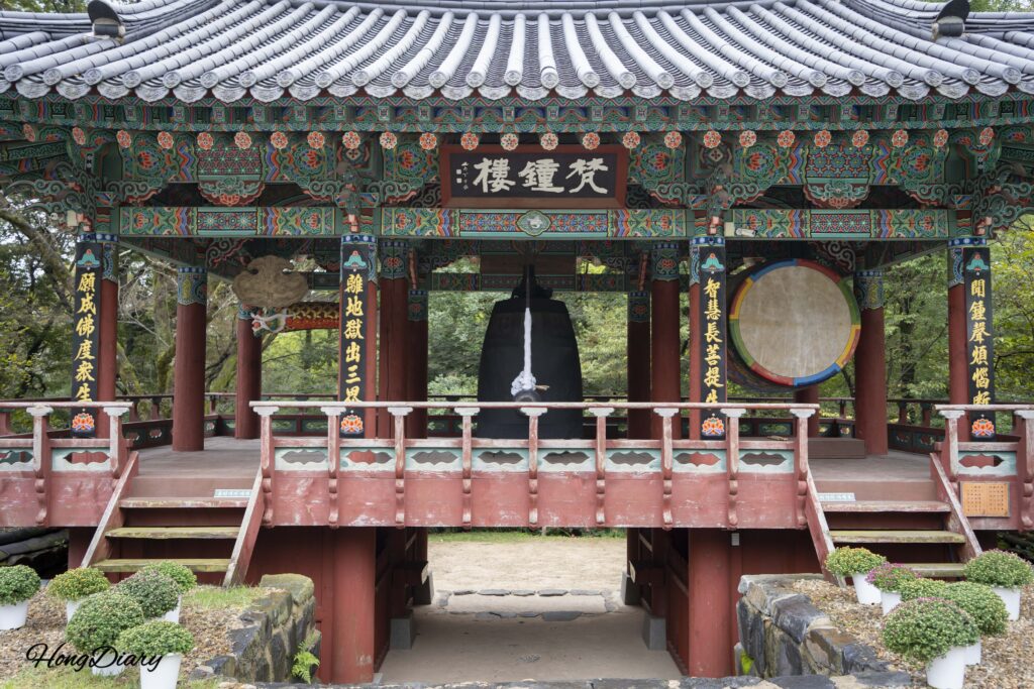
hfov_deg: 61.9
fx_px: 862
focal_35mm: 30
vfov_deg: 43.6
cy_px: 344
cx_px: 517
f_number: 4.5
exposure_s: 1/60
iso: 200
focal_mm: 30
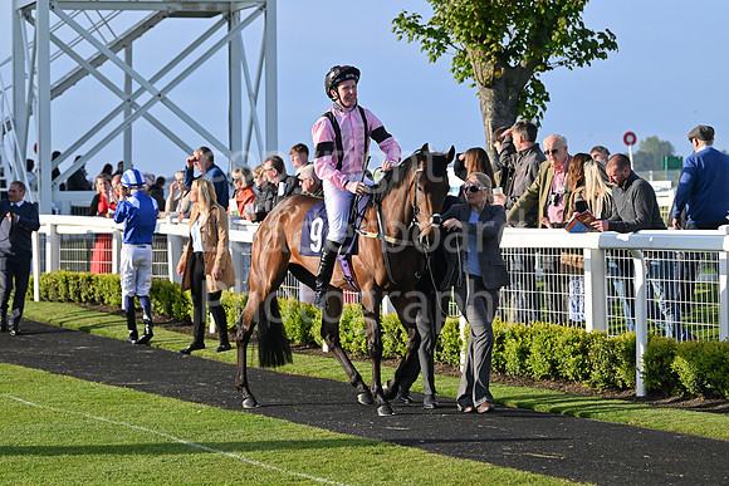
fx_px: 2430
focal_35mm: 120
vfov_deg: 11.4
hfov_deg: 17.1
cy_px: 243
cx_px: 364
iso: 800
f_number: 5.6
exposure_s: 1/2000
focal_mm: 120
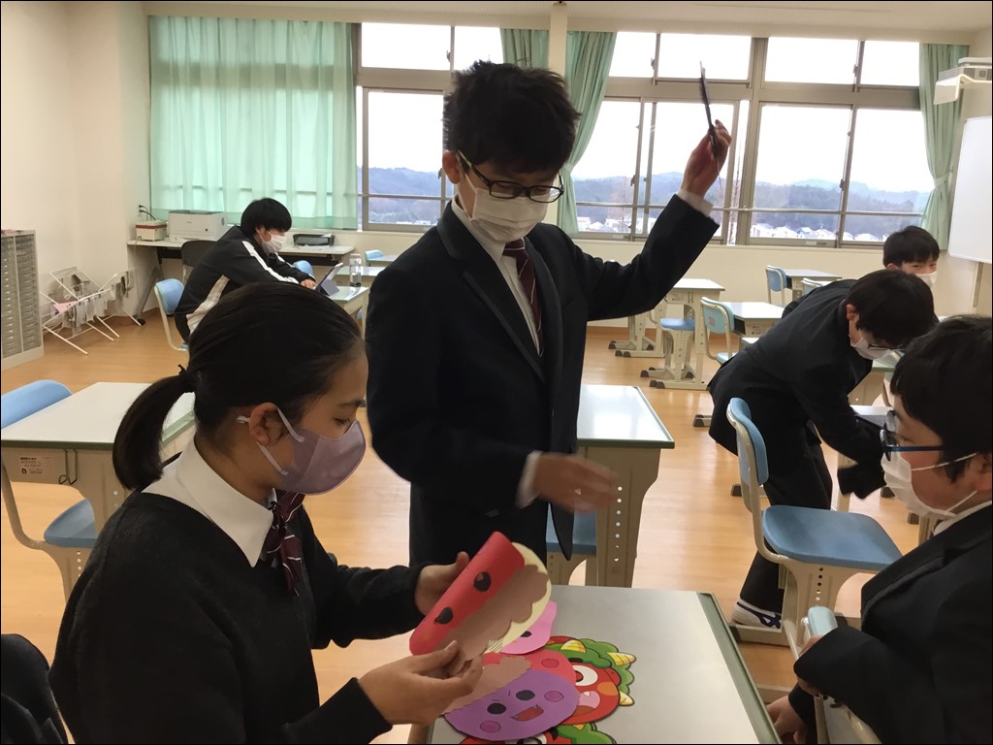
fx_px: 889
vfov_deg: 45.4
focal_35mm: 31
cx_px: 496
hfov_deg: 58.4
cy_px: 372
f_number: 2.4
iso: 50
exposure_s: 1/30
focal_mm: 3.3
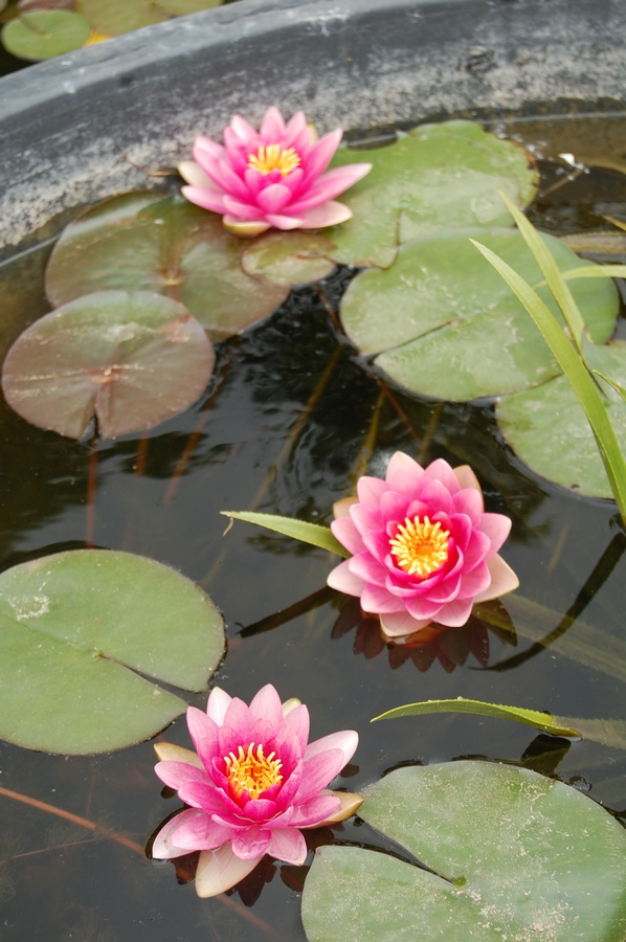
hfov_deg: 16.5
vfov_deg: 24.6
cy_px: 471
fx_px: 2157
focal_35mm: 82
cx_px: 313
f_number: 6.3
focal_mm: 55
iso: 200
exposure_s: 1/160
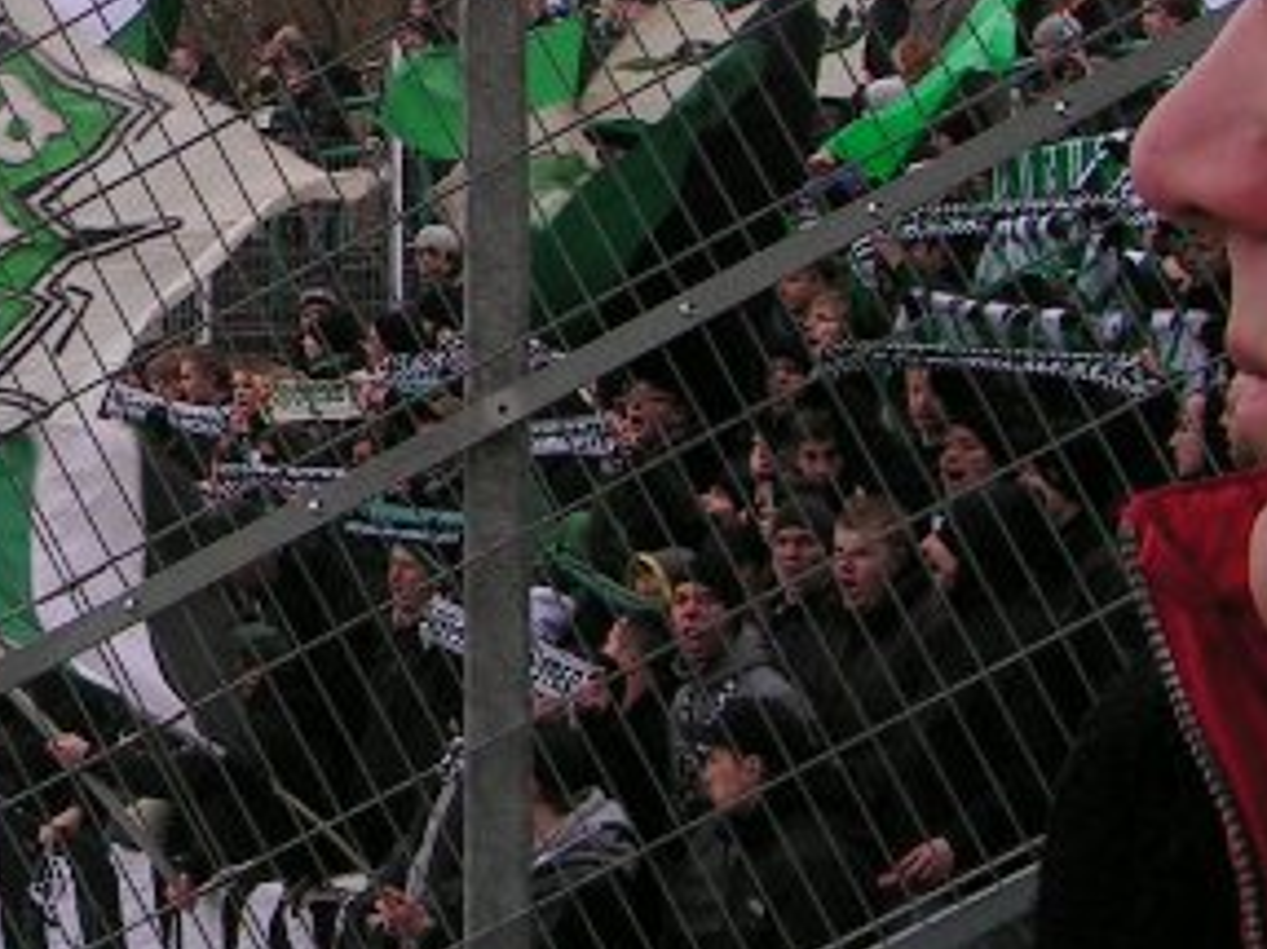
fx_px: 3878
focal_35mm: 106
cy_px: 212
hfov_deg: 17.6
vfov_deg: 13.9
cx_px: -278
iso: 50
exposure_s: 1/200
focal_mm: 5.8
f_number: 5.6
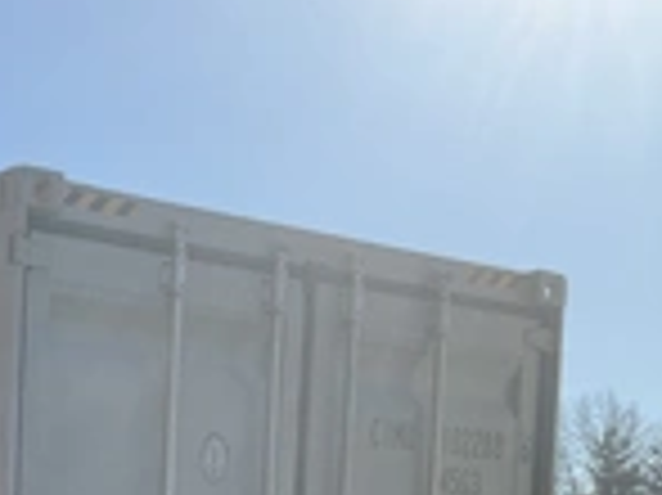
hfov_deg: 23.7
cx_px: -5
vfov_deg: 17.5
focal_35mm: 79
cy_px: 639
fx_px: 1510
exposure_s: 1/1786
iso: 25
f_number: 1.8
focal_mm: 3
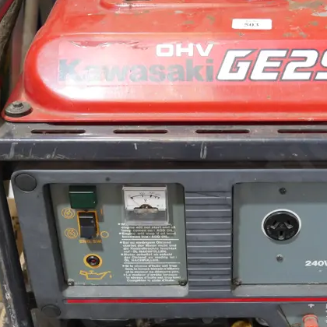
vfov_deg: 24.9
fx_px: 737
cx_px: 233
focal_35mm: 69
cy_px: 210
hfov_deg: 24.8
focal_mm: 16
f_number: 3.6
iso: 400
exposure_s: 1/60
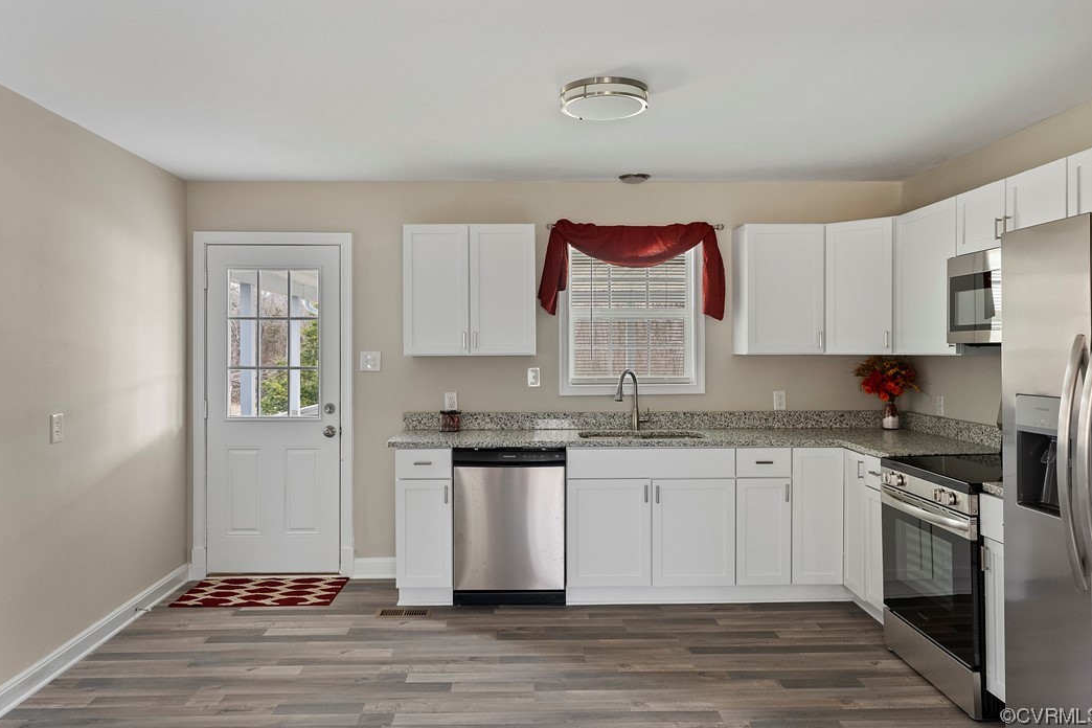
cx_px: 537
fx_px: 789
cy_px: 354
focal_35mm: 26
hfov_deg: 69.4
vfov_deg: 49.5
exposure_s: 1/1.67
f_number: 8
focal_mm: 25
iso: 800
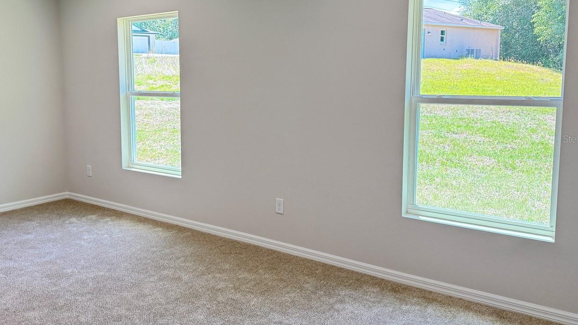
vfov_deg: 34.6
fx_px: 521
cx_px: 232
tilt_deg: -6.9
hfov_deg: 57.6
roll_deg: +0.0
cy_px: 139
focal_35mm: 34
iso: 200
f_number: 1.78
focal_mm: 6.76
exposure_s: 1/211
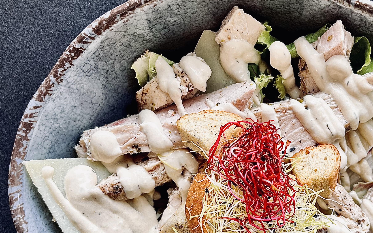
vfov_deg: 27.5
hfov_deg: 43.0
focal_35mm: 46
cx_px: 242
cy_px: 180
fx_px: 468
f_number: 1.6
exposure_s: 1/100
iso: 40
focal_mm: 5.1
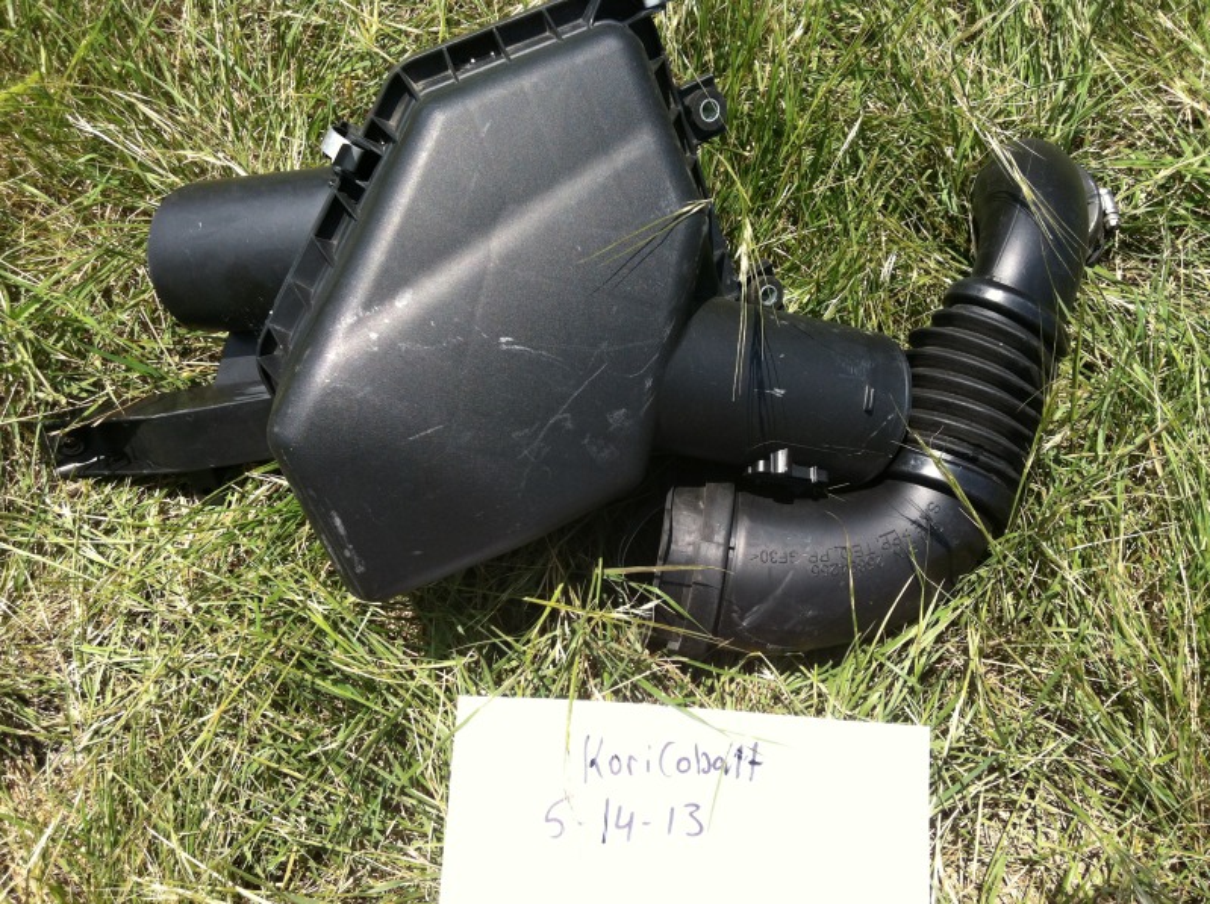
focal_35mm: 35
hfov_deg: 52.7
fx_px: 1222
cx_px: 605
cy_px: 452
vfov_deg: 40.6
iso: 80
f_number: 2.8
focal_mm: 3.9
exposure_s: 1/773
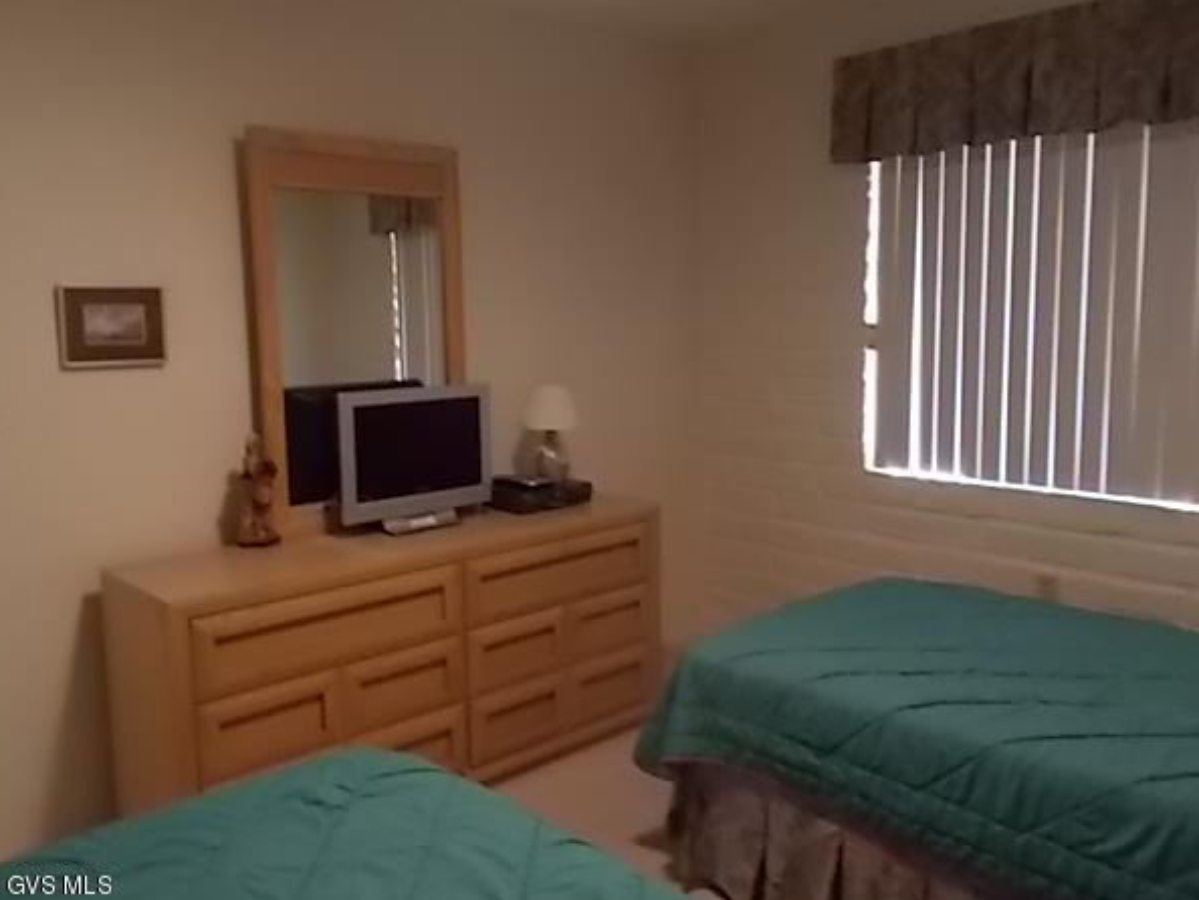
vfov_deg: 49.8
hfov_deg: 63.4
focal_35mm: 28
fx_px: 970
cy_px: 442
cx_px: 559
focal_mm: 4.6
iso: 400
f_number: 3.2
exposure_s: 1/13
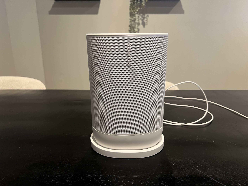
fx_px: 186
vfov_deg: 53.1
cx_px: 124
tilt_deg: -16.3
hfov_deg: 67.3
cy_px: 93
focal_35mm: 26
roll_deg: +0.9
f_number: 1.5
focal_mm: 5.7
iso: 400
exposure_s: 1/33
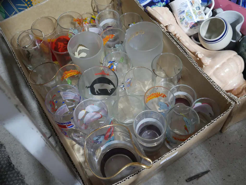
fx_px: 284
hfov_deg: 46.8
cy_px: 92
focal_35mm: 40
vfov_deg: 36.0
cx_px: 123
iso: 2000
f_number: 5.6
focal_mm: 20
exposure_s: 1/60
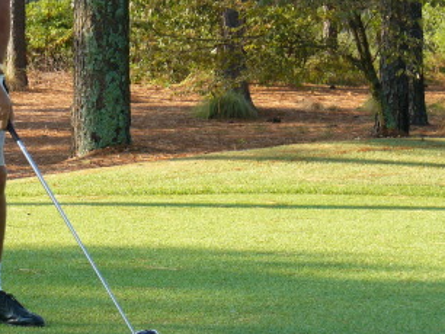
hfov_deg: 10.7
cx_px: 17
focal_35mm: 184
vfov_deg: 8.1
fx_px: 2367
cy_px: 150
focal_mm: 14.5
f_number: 3.4
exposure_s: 1/200
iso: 80
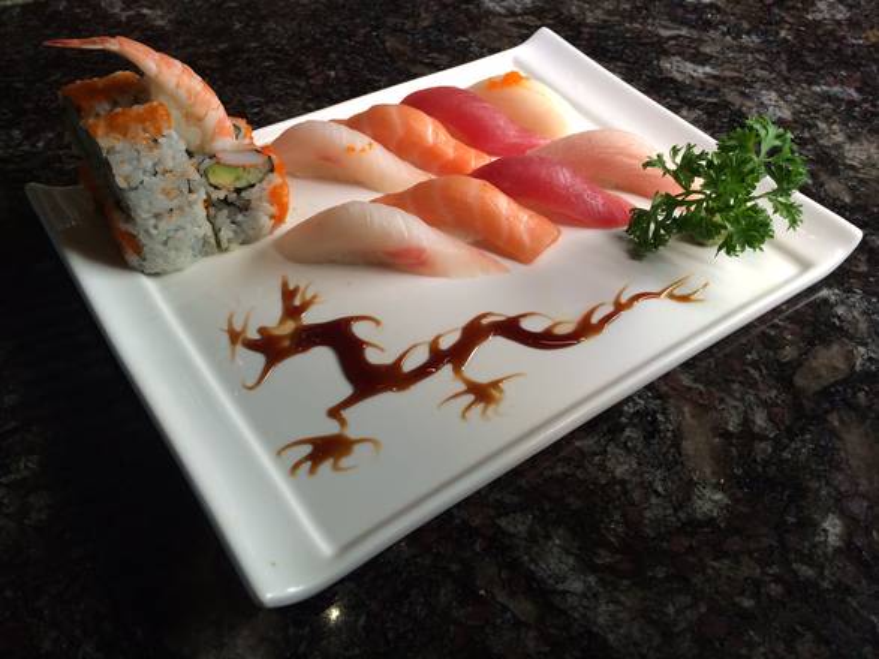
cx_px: 440
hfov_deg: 60.0
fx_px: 762
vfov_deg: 46.8
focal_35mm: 30
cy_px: 330
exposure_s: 1/40
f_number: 2.2
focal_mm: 4.12
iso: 40
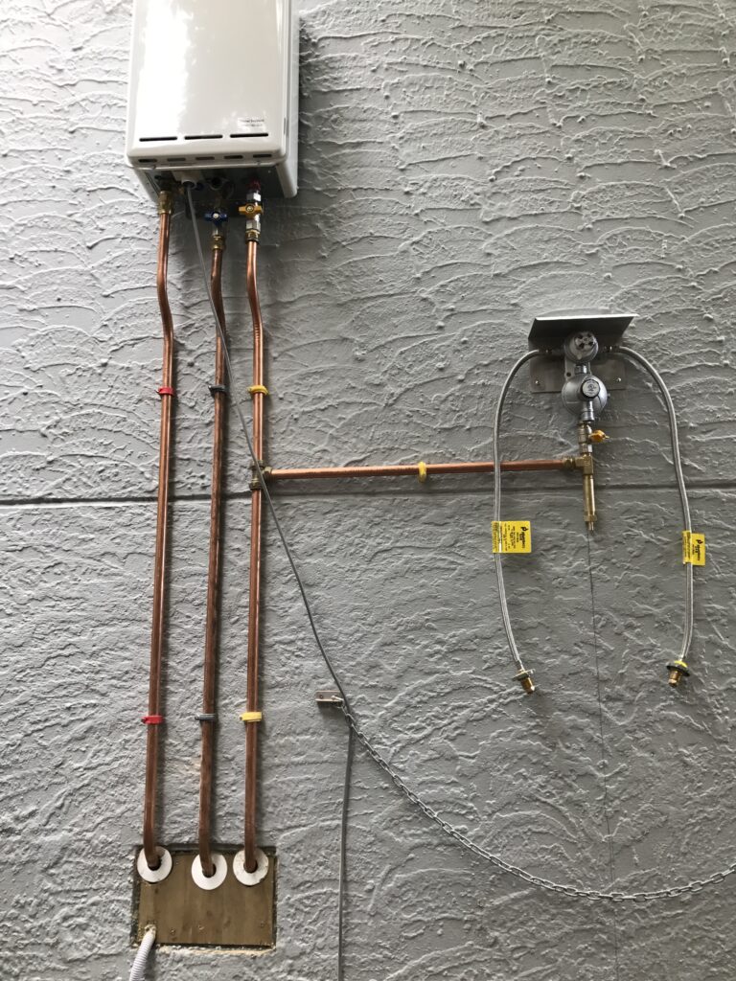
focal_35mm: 28
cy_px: 490
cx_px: 368
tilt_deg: +12.7
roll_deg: +1.1
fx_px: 794
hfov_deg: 49.7
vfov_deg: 63.4
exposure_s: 1/100
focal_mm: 3.99
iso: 32
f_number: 1.8
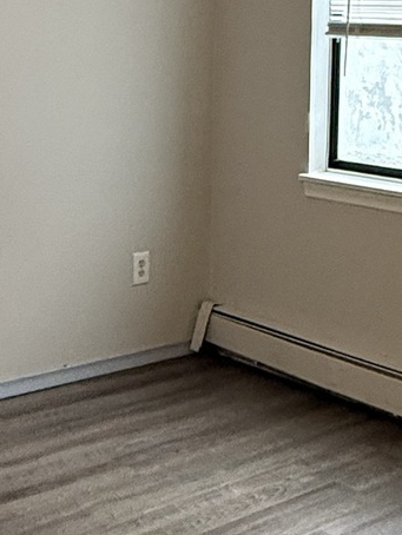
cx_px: 251
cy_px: 123
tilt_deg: -3.9
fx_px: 1098
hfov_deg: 20.7
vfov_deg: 27.0
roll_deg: -2.0
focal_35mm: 71
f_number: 2.2
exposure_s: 1/60
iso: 320
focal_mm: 2.22
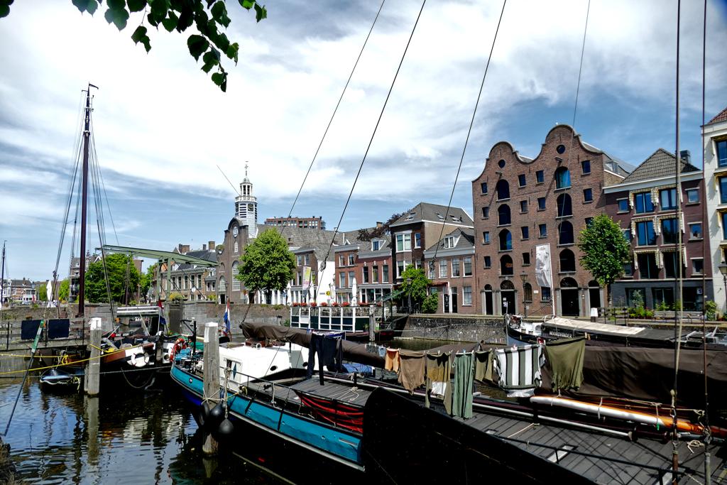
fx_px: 505
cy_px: 242
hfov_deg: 71.5
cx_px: 364
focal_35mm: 25
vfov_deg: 51.3
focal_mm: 9.1
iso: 125
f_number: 3.2
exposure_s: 1/1600
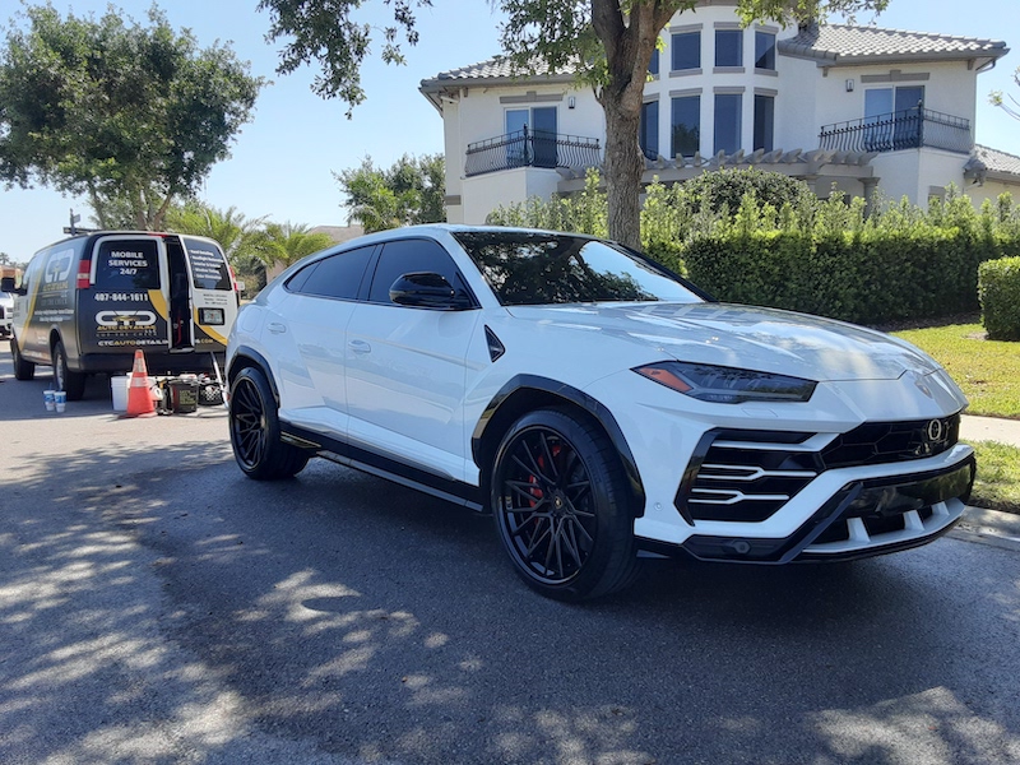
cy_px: 382
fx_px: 796
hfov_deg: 65.3
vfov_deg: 51.4
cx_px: 510
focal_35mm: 27
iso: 40
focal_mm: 2.91
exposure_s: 1/895
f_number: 1.9
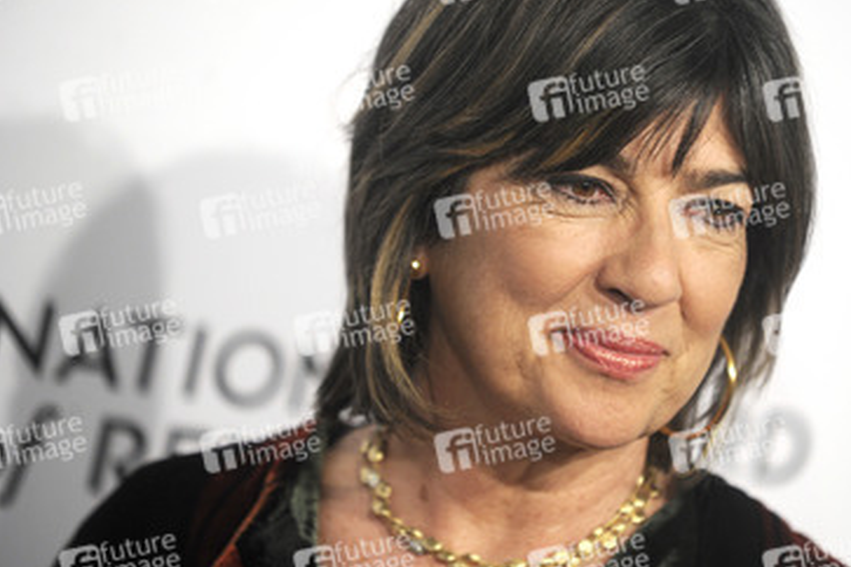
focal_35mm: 217
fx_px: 5129
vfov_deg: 6.3
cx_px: 525
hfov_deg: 9.5
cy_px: 269
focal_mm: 175
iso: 1600
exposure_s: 1/200
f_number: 3.5
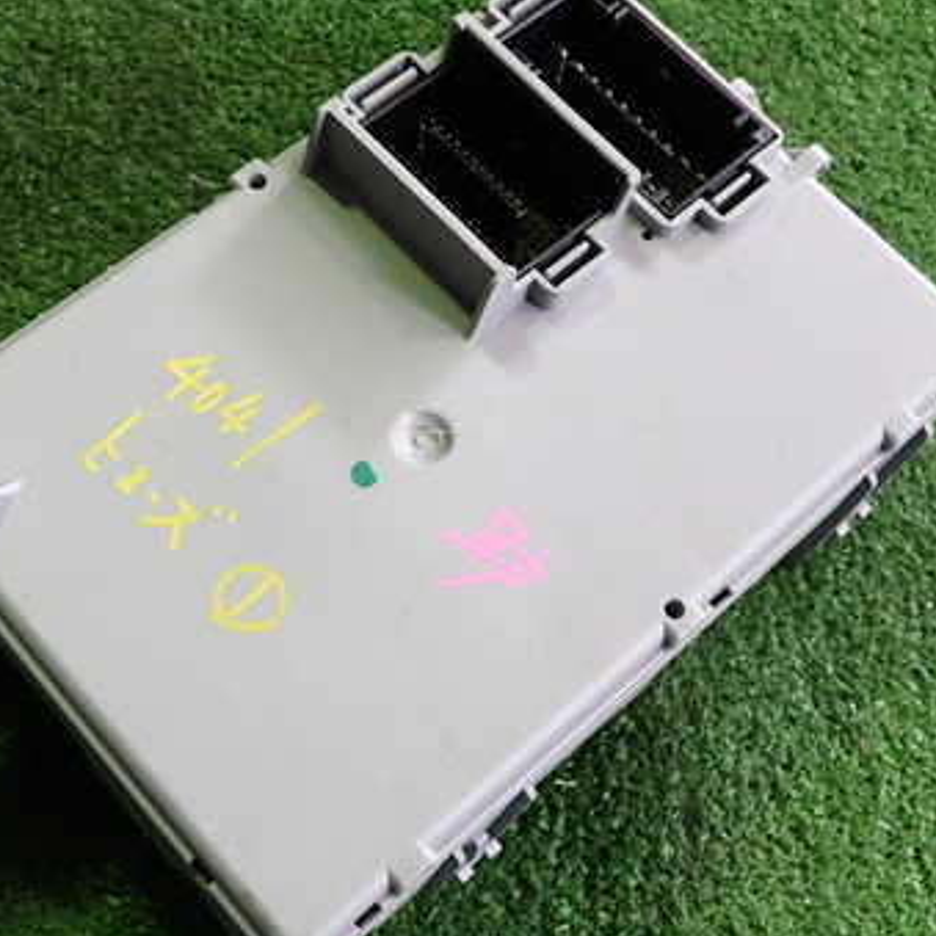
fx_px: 1438
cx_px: 362
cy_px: 508
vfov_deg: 36.0
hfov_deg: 35.9
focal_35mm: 47
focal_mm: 5.4
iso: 200
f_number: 2.3
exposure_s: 1/40
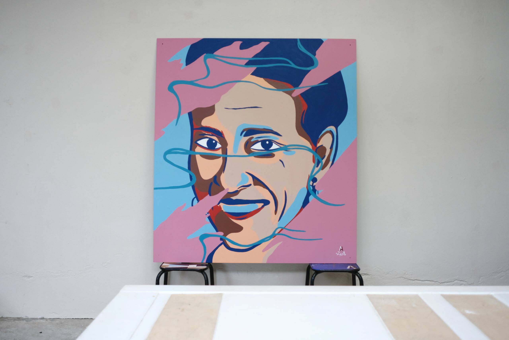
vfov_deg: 32.6
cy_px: 170
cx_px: 254
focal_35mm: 41
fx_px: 580
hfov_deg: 47.4
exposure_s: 1/100
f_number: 2.8
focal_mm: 27
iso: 500
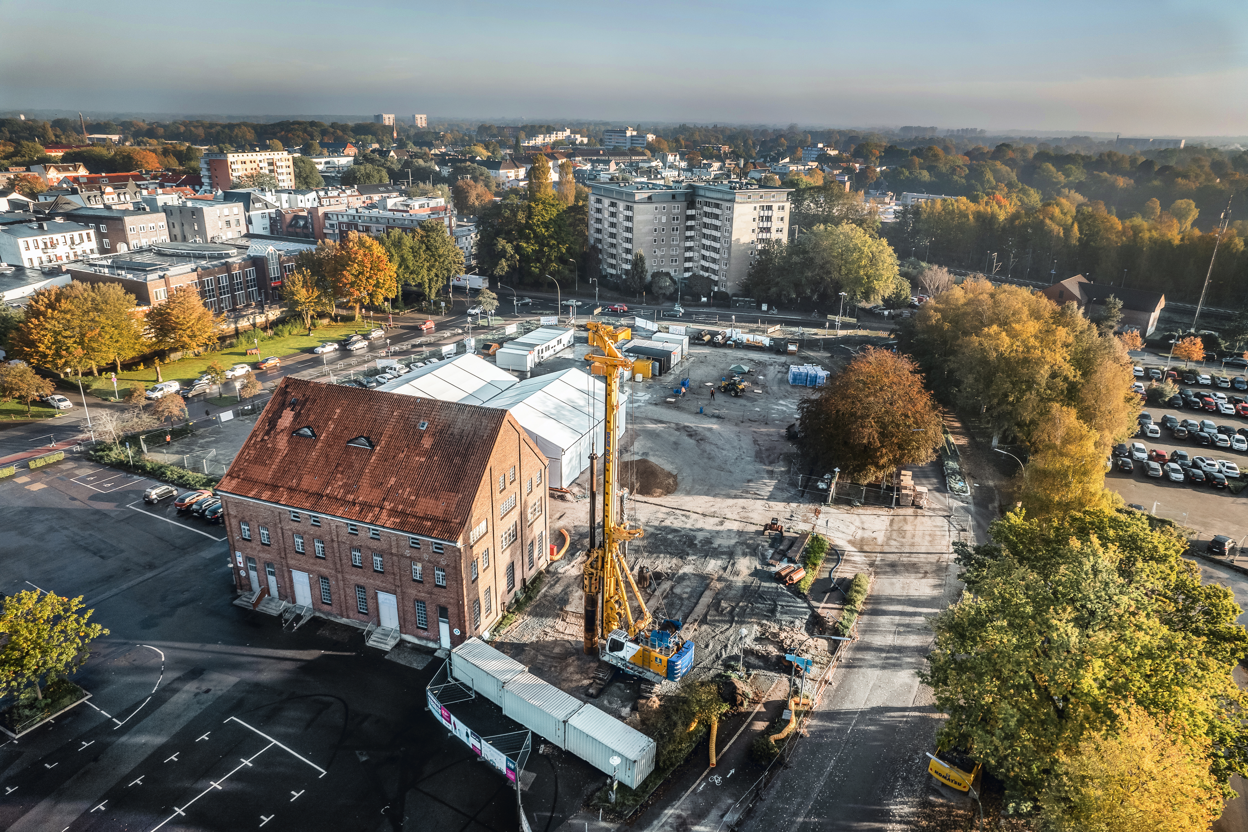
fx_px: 762
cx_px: 624
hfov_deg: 78.6
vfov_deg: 57.2
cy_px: 416
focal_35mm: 22
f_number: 2.8
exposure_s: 1/60
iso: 100
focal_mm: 8.38
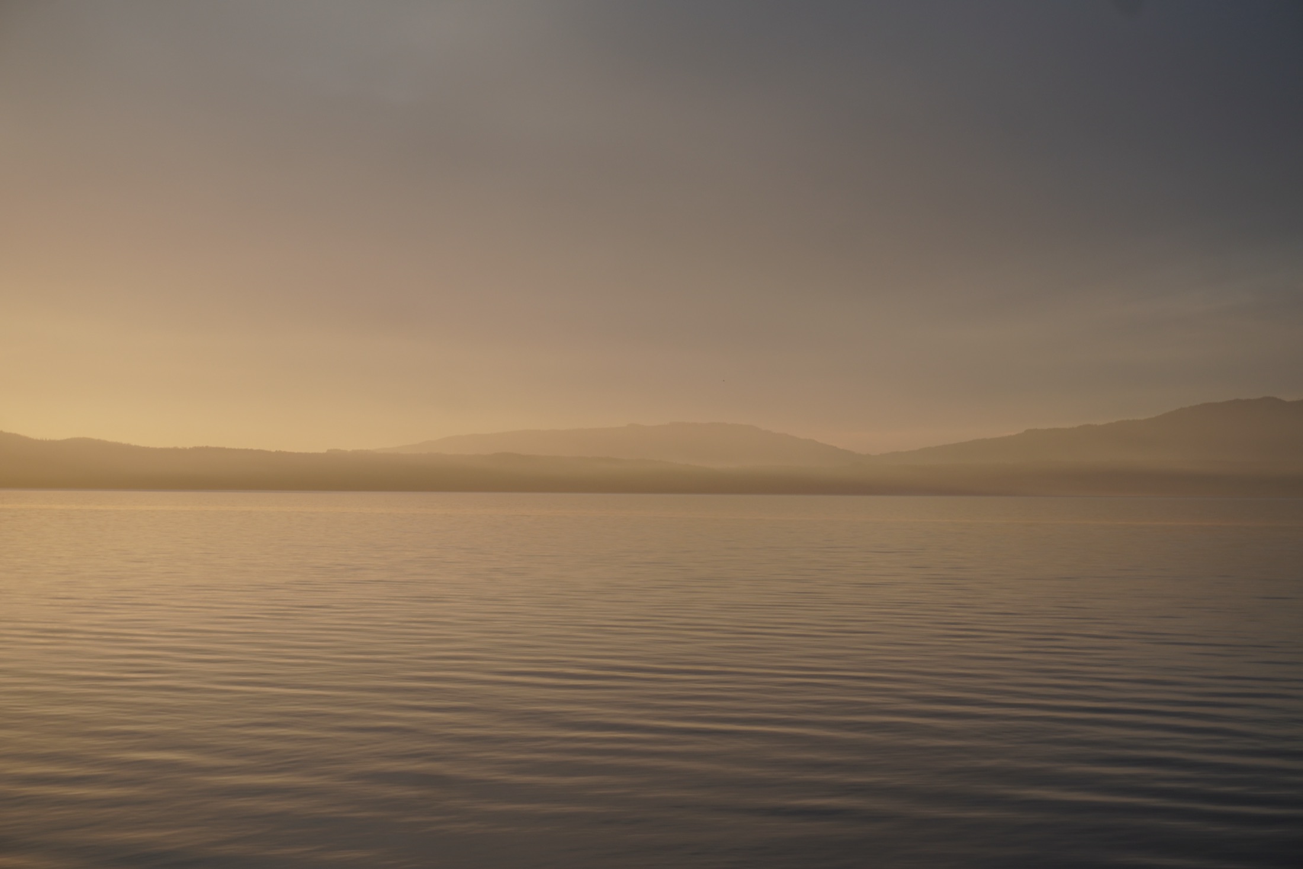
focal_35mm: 75
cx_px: 652
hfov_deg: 27.0
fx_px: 2714
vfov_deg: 18.2
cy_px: 434
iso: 100
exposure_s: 1/400
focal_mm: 50
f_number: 5.6
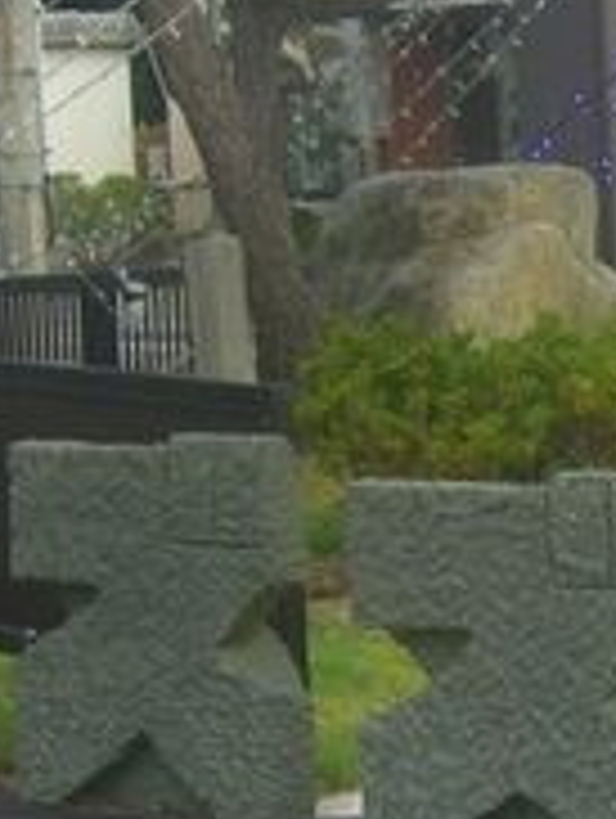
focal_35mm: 170
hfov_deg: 8.5
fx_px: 4024
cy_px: 632
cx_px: 1041
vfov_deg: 11.6
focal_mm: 7.9
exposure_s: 1/200
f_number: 2.8
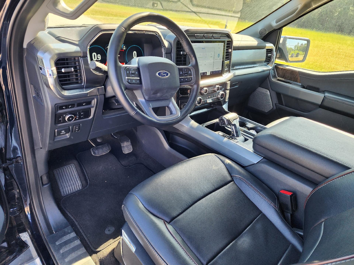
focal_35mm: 23
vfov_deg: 58.9
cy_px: 132
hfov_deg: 73.9
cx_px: 177
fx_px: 235
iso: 40
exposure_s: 1/120
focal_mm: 6.4
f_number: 1.8
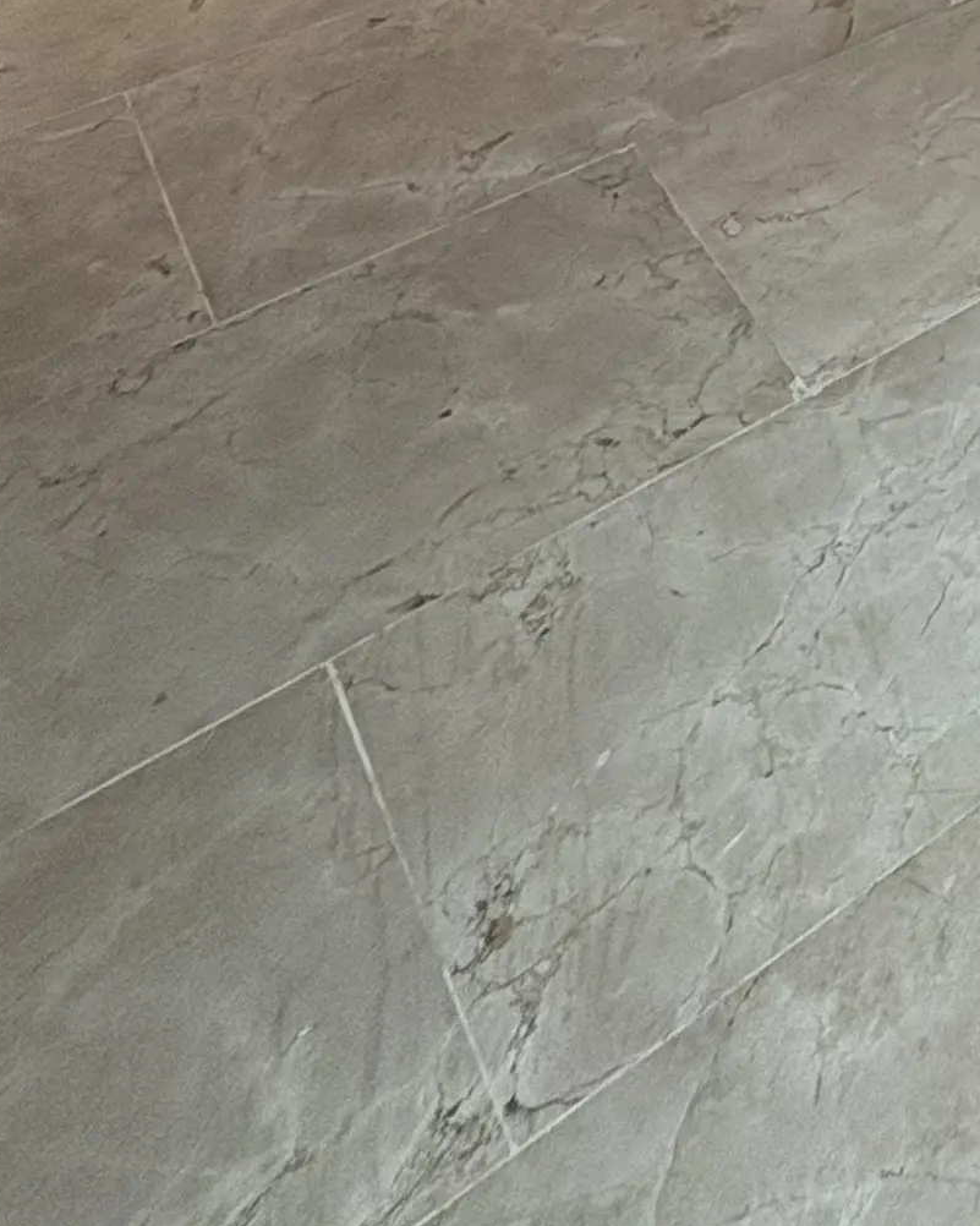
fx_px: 1995
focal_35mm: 55
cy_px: -1061
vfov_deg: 20.9
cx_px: 1832
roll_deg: -3.1
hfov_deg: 19.4
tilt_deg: -3.2
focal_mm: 2.22
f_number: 2.2
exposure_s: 1/99
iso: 125
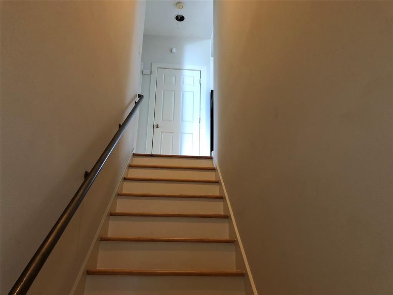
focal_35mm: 28
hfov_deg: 63.4
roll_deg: -1.2
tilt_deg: +18.6
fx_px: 318
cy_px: 148
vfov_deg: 49.7
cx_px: 196
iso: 100
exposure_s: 1/6
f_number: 1.8
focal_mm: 3.99
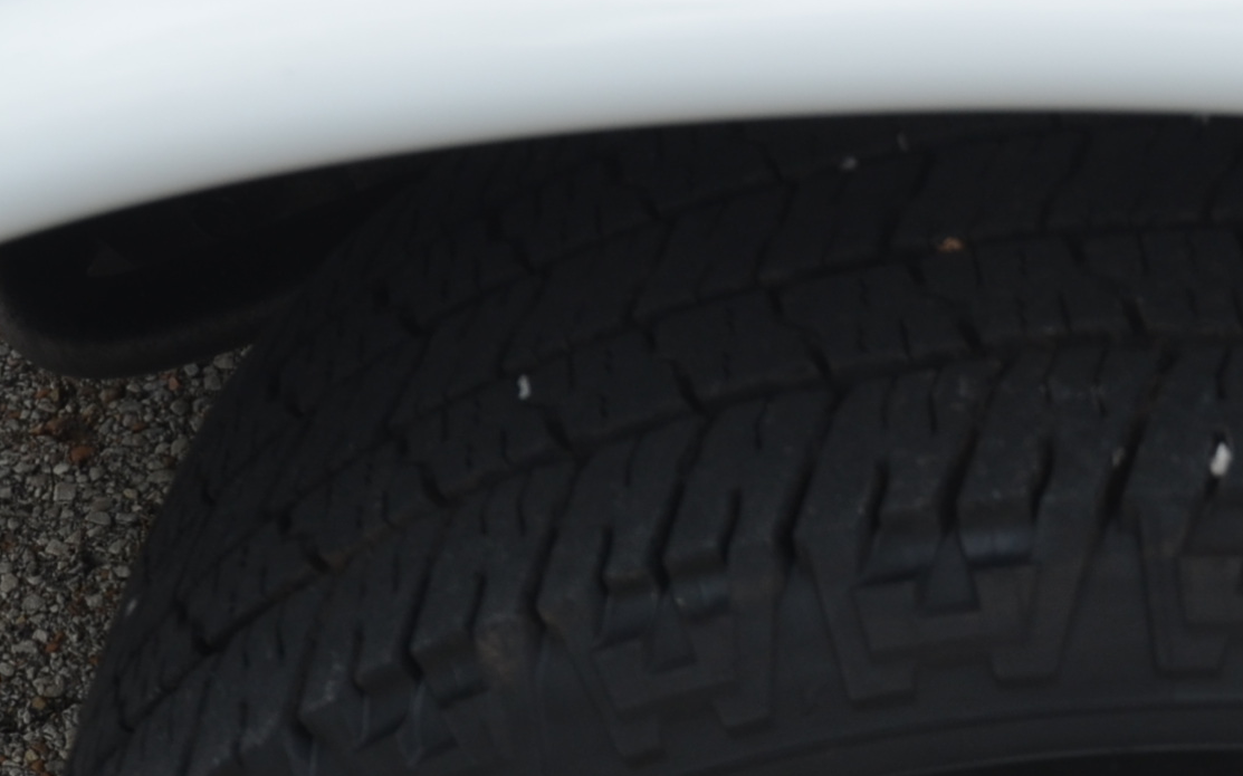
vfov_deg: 10.0
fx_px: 4291
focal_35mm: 127
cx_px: 1555
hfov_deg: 15.8
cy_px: 1180
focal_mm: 25
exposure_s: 1/160
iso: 200
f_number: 6.3
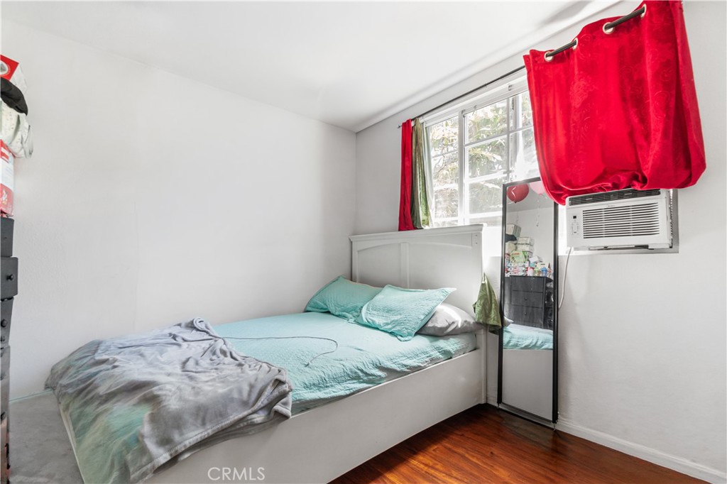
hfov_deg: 100.4
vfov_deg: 77.3
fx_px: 303
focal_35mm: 15
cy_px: 242
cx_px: 364
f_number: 7.1
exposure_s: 1/6
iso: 320
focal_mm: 10
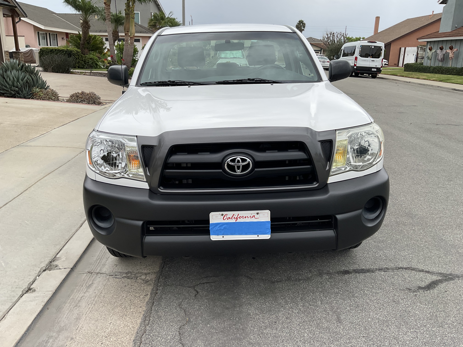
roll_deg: -1.6
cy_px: 174
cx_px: 232
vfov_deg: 48.2
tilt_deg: -18.4
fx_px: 388
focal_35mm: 29
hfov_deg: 61.7
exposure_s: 1/1221
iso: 16
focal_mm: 3
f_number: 1.8
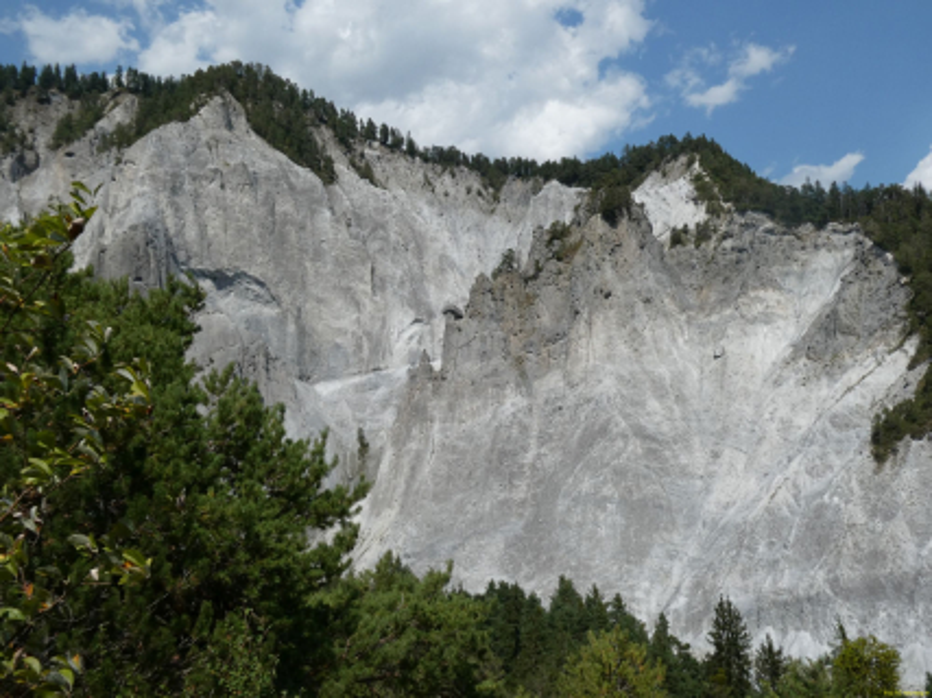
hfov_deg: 52.6
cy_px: 349
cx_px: 466
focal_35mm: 35
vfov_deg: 40.7
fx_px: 942
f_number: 4.5
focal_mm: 6.3
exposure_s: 1/1000
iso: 80
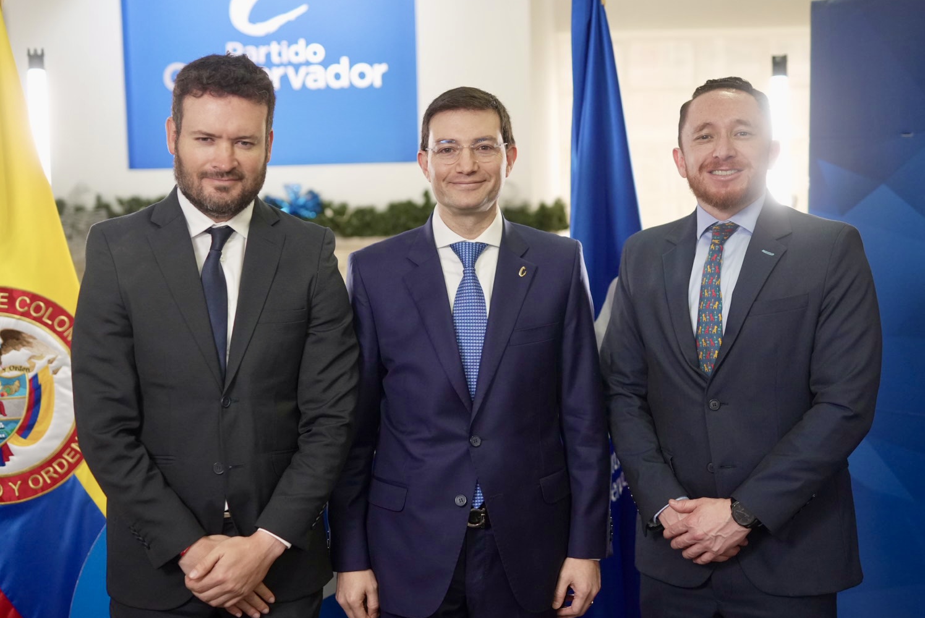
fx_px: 1389
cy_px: 290
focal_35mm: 54
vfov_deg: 25.1
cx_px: 460
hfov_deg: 36.8
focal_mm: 50
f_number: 1.8
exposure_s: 1/400
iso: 2500
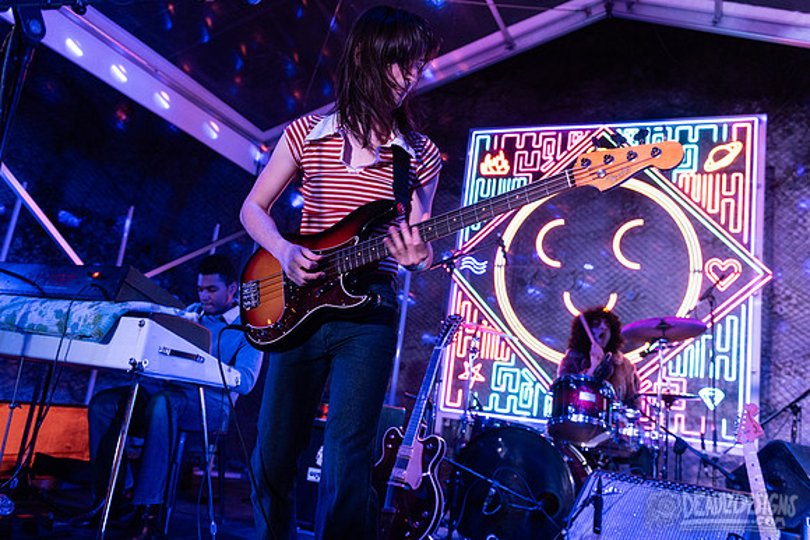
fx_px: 685
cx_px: 409
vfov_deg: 43.0
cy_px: 280
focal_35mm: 30
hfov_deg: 61.2
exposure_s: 1/250
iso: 2000
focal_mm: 28
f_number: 3.5
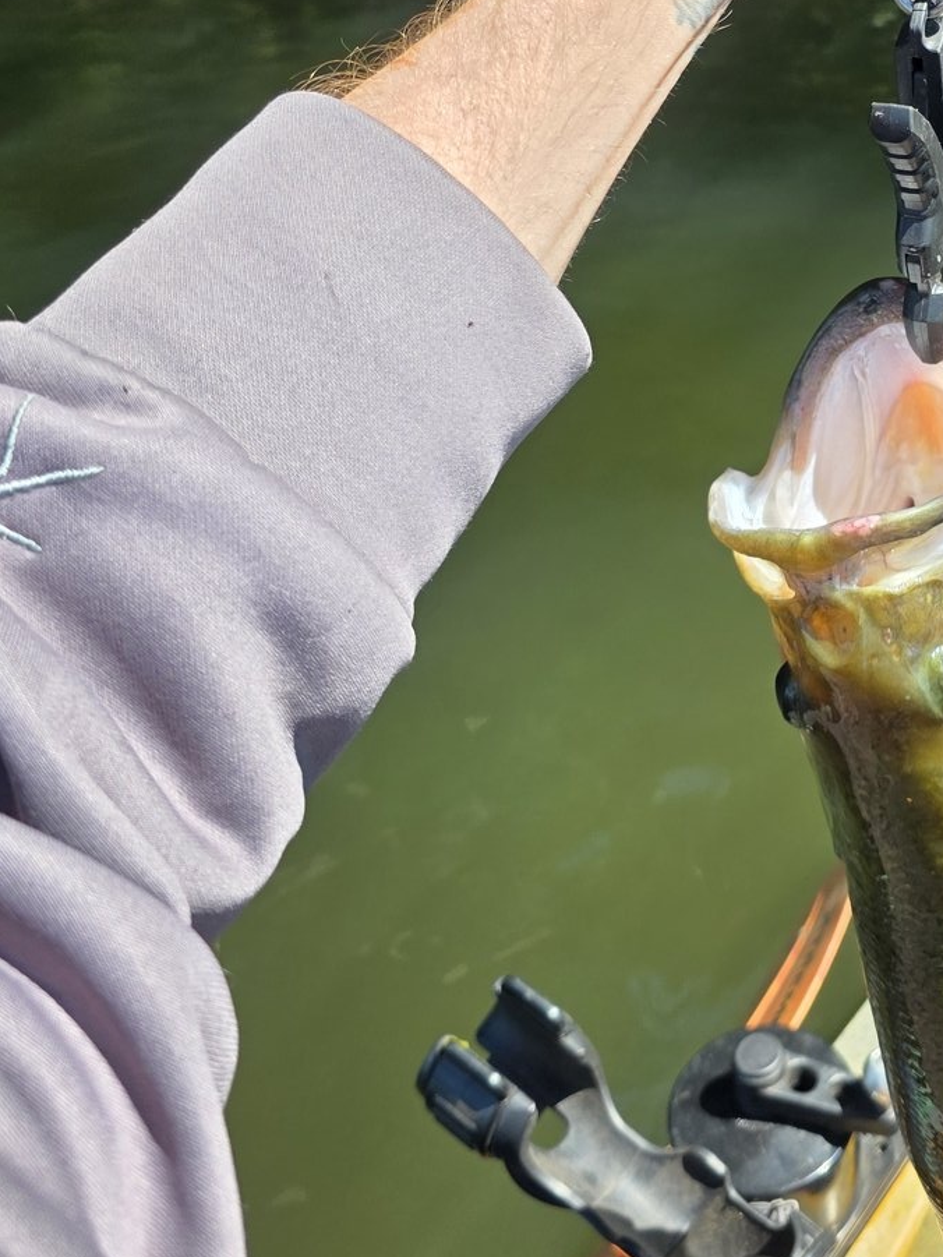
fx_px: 1779
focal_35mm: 49
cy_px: 194
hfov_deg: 28.1
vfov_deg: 37.1
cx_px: 912
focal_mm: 6.3
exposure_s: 1/2572
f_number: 1.7
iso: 80
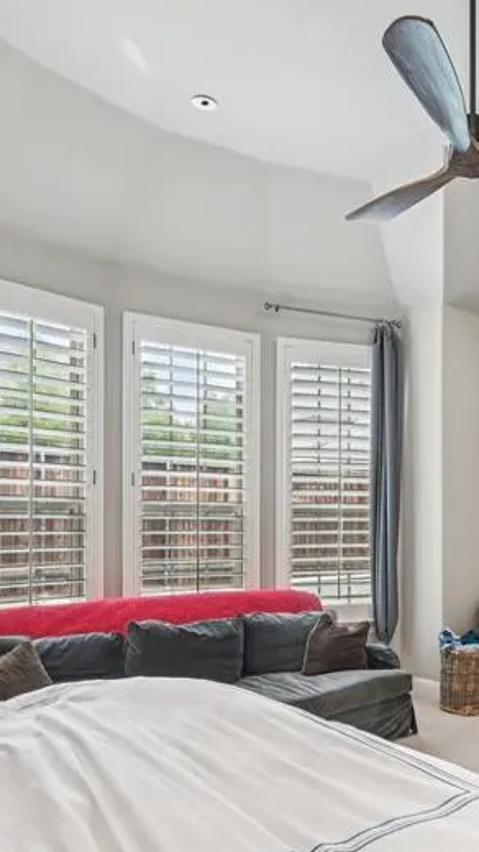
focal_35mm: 31
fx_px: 700
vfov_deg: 61.9
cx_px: 466
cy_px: 520
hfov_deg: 34.7
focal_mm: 15
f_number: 8
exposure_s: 1/25
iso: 400
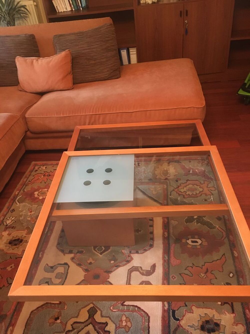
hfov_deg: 48.2
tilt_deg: -37.9
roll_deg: +8.3
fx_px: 279
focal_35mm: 29
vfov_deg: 61.7
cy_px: 167
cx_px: 125
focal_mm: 4.15
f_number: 2.2
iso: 250
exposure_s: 1/17
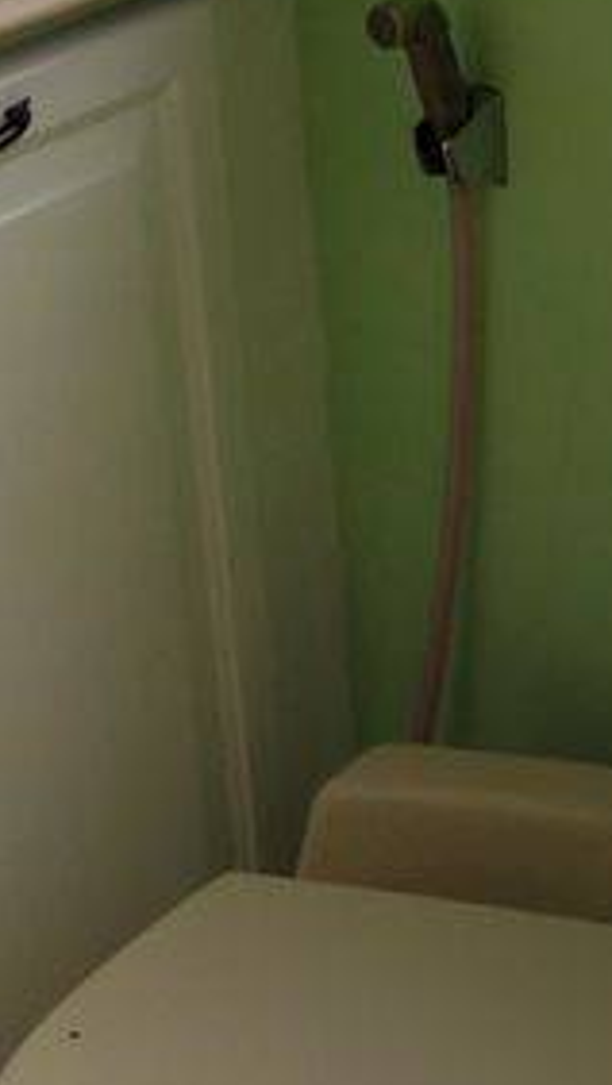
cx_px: 115
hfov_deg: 15.2
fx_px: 2275
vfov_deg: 24.9
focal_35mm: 79
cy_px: -119
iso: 109
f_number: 2
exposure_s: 1/60
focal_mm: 3.54
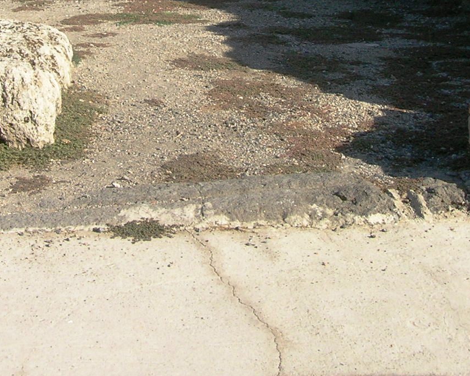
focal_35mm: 80
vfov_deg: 18.4
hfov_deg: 23.8
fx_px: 1113
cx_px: 202
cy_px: -45
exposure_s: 1/234
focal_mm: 5.7
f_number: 4.9
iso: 50
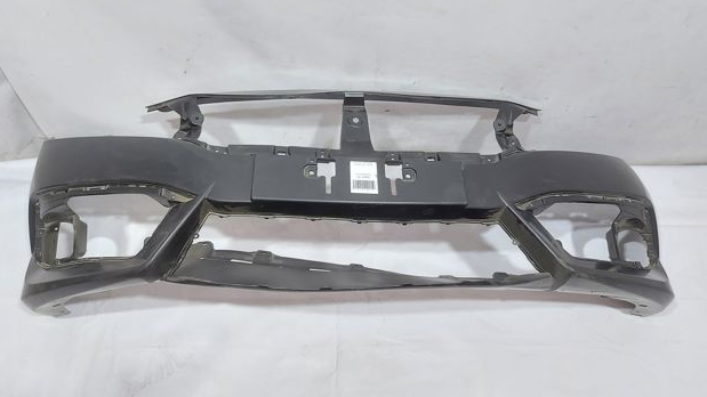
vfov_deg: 42.7
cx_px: 360
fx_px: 506
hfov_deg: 69.9
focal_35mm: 27
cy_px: 159
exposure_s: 1/33
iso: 200
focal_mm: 5.23
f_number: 1.8
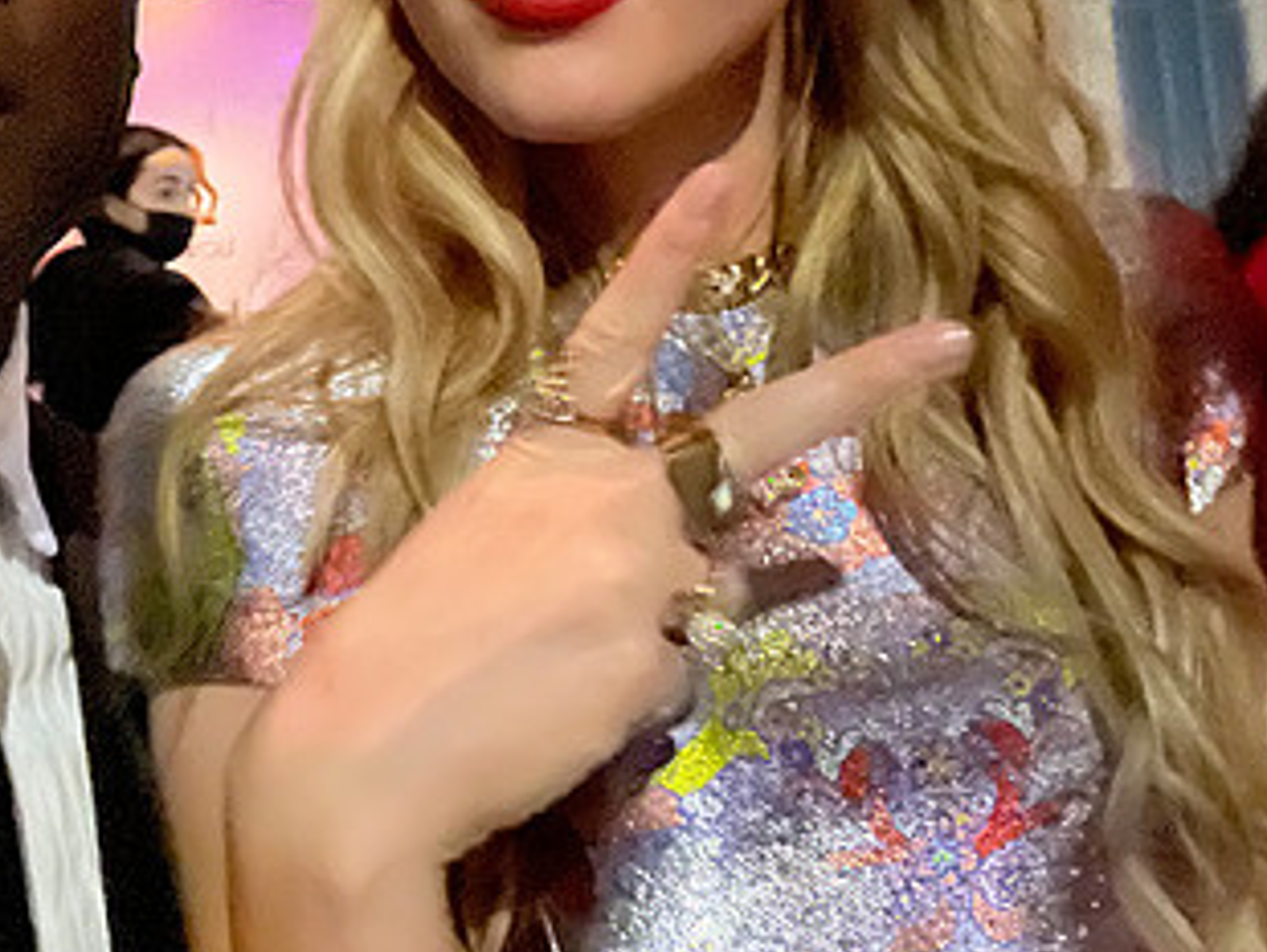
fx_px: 1575
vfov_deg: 32.2
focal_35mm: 43
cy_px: 116
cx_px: 380
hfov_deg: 43.0
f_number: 2.2
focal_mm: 2.71
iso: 4000
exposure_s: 1/15
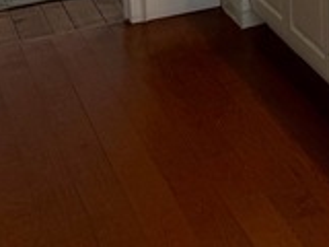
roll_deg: +0.2
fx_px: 950
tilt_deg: -5.5
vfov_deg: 12.8
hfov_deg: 16.5
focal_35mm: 100
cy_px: -259
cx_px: 585
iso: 80
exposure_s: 1/149
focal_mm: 6.76
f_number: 1.78
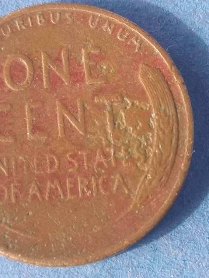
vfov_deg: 14.6
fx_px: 1087
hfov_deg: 11.0
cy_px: 139
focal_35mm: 135
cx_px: 104
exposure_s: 1/142
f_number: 1.8
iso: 50
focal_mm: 5.58
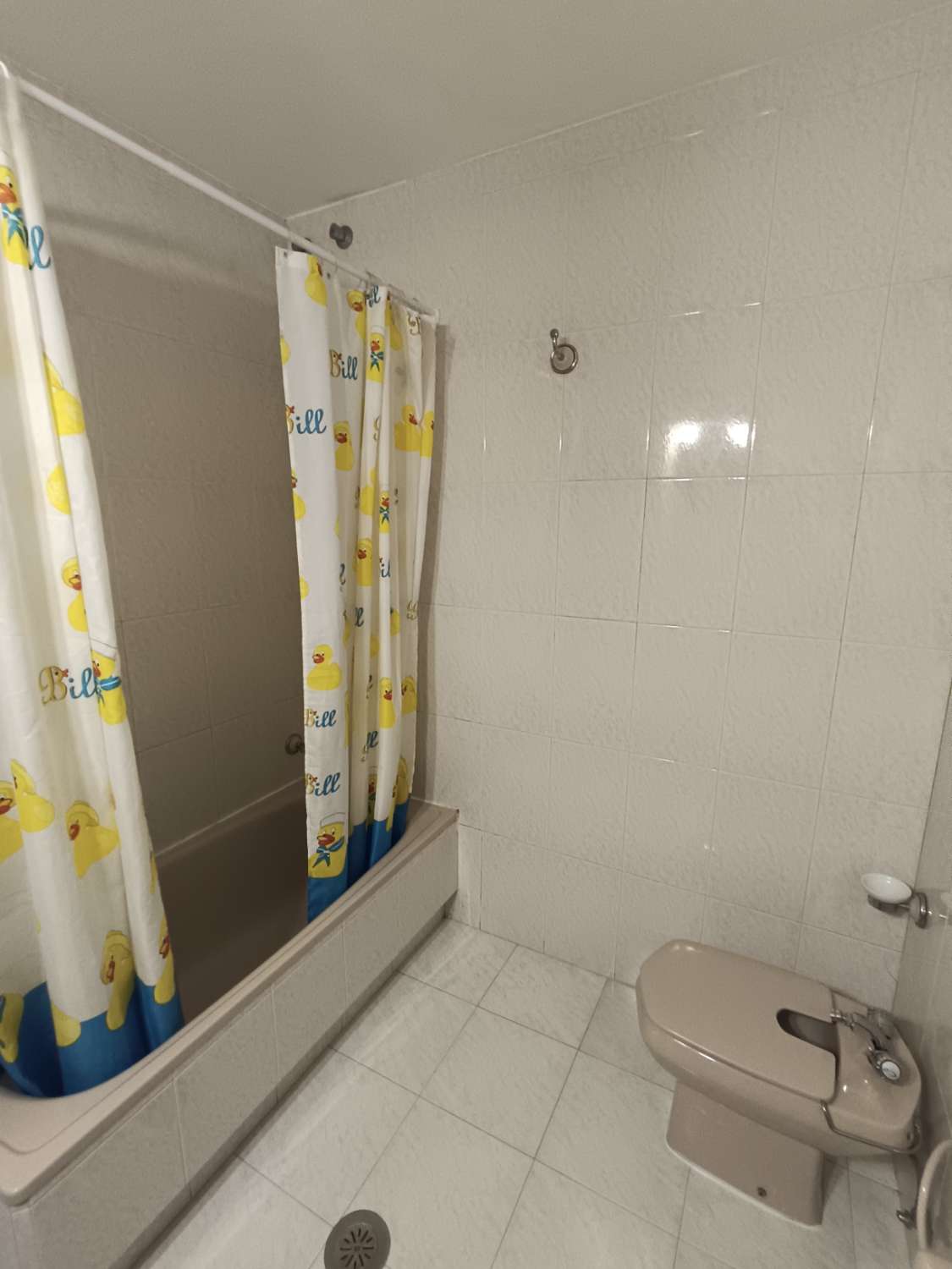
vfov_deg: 98.2
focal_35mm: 15
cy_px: 634
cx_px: 476
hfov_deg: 81.7
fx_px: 550
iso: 357
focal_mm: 1.65
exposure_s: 1/33.3
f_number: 2.2
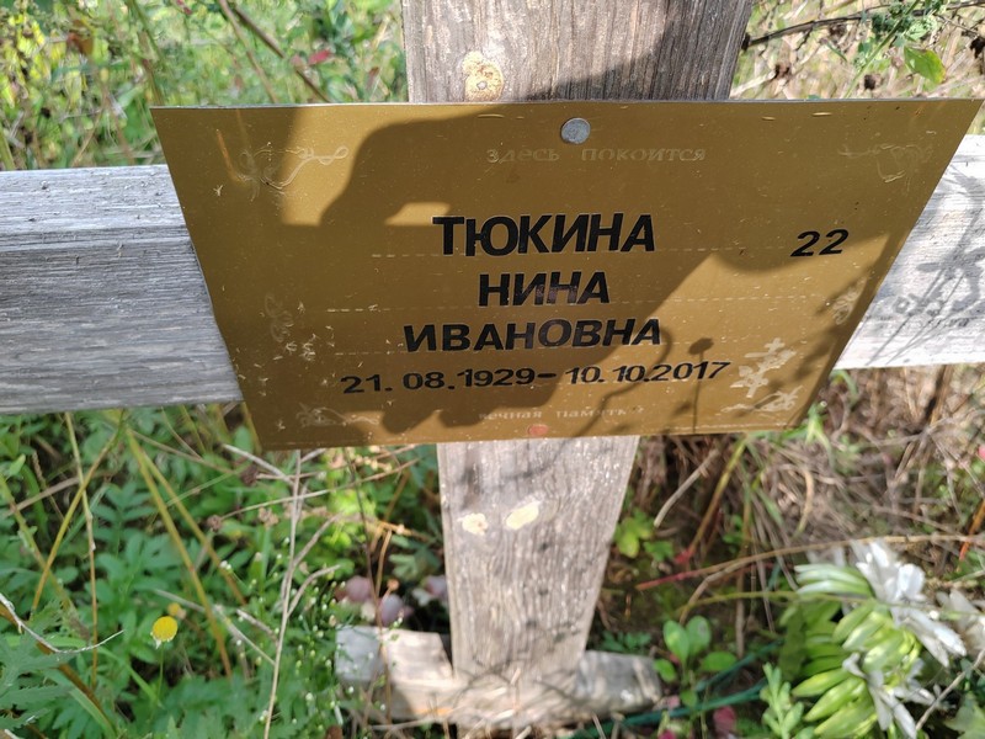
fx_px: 768
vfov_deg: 51.4
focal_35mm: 27
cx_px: 492
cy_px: 370
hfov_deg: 65.3
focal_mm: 5.52
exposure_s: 1/220
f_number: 1.9
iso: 100
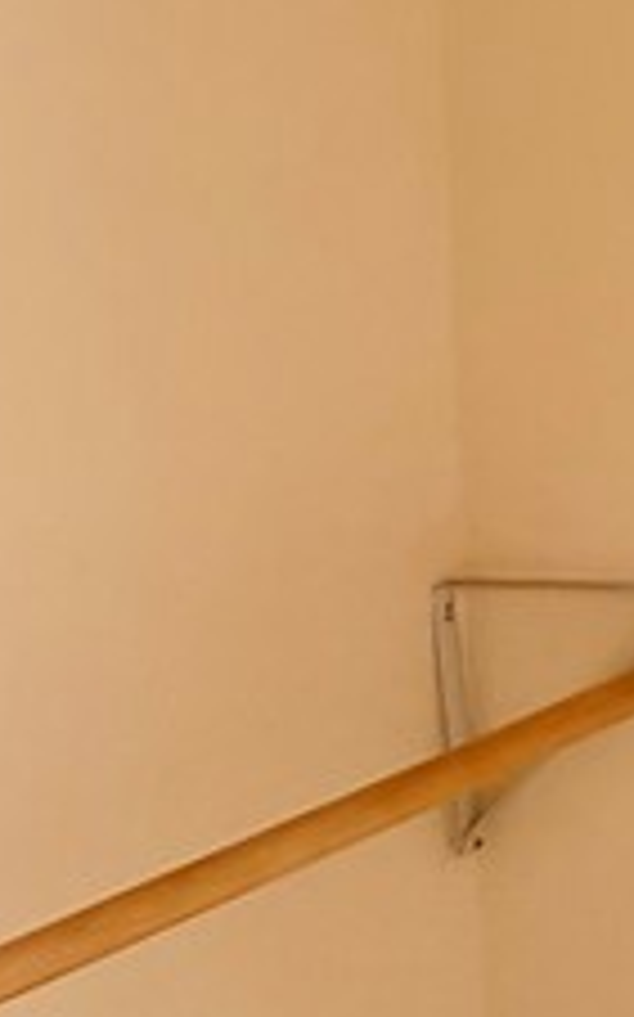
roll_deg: +0.2
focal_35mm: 125
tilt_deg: -9.3
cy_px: 117
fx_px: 3460
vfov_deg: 16.5
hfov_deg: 9.5
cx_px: 1398
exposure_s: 1/46
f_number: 1.6
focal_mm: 5.96
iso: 500
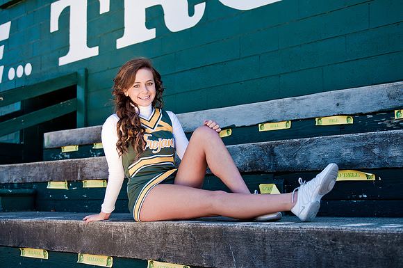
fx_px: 570
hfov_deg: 38.9
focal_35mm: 51
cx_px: 202
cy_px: 134
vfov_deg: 26.4
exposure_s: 1/500
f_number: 2.8
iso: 200
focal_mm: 34
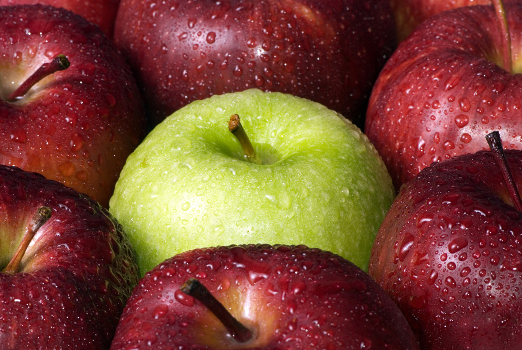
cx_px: 261
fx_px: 2287
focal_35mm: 158
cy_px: 175
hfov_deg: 13.0
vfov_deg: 8.7
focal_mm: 105
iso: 100
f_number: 20
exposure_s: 1/200
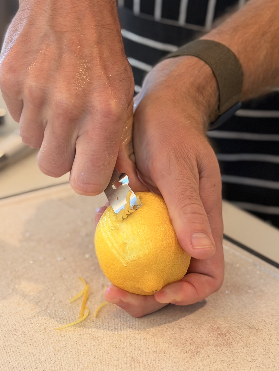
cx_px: 140
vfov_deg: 39.7
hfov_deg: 30.3
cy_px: 186
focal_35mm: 48
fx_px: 516
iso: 80
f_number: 1.78
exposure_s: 1/60
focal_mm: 6.76
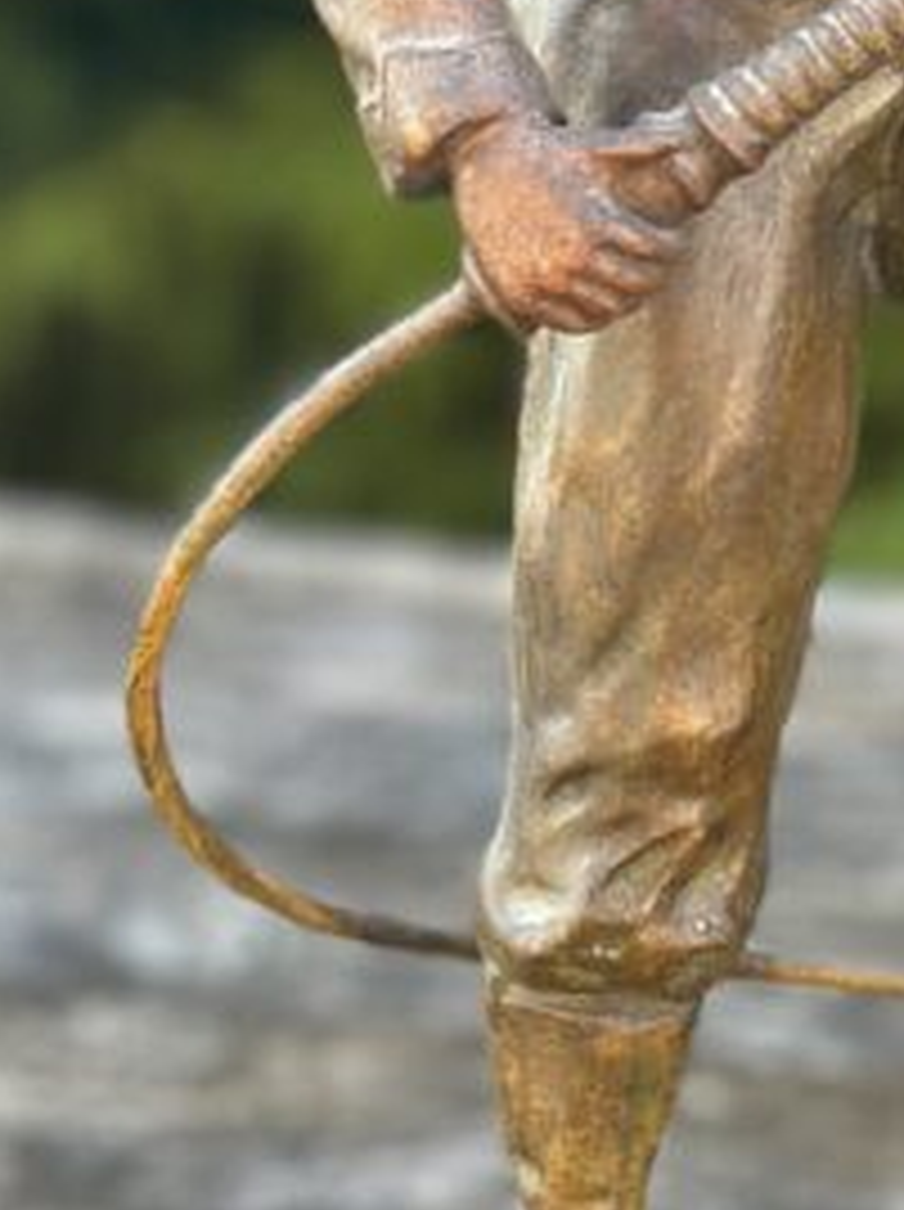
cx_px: 837
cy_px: 508
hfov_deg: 8.1
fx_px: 6387
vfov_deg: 10.8
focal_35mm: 183
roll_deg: +0.7
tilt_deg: -13.9
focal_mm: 6.86
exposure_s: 1/234
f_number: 1.78
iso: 80
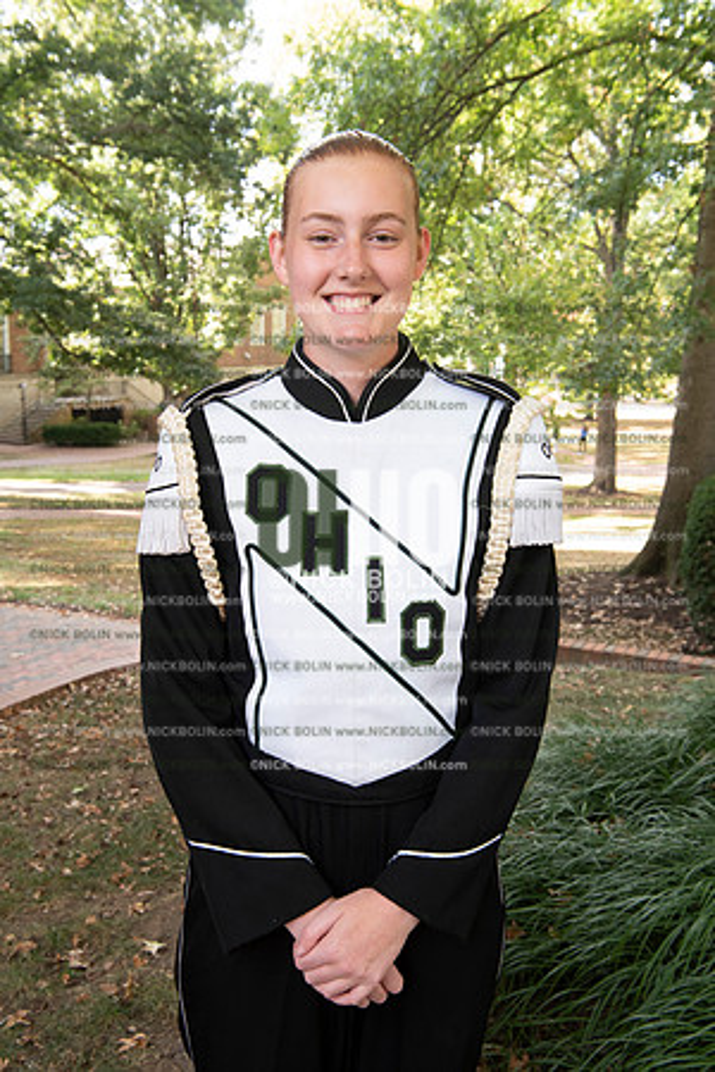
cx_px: 358
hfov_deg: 35.1
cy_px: 536
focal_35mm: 38
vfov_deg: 50.7
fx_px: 1132
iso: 800
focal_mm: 38
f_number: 8
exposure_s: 1/100
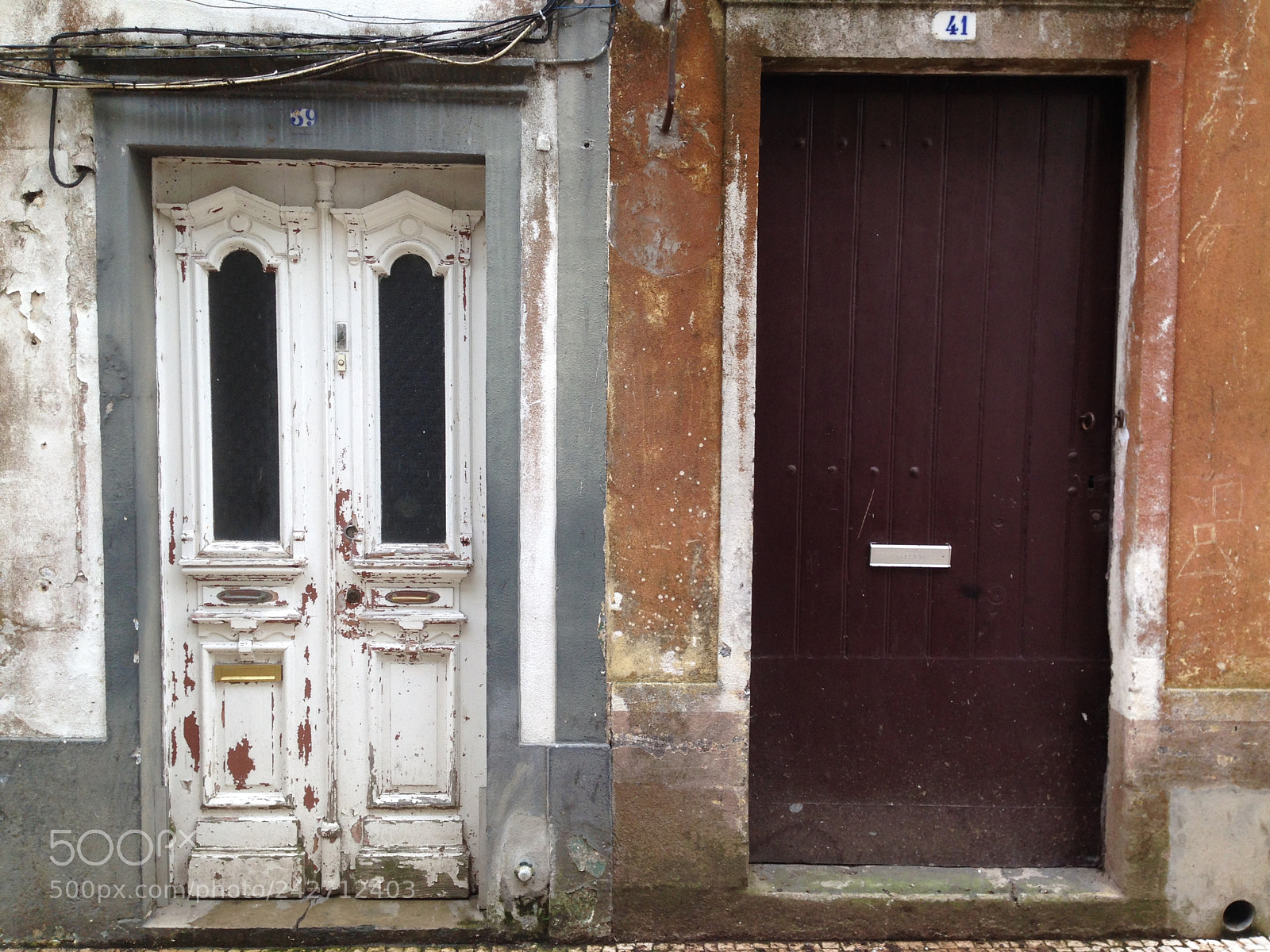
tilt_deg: -2.2
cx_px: 635
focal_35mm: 33
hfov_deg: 55.4
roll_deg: -1.5
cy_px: 476
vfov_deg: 42.9
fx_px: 1211
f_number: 2.4
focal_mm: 4.12
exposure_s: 1/120
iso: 50
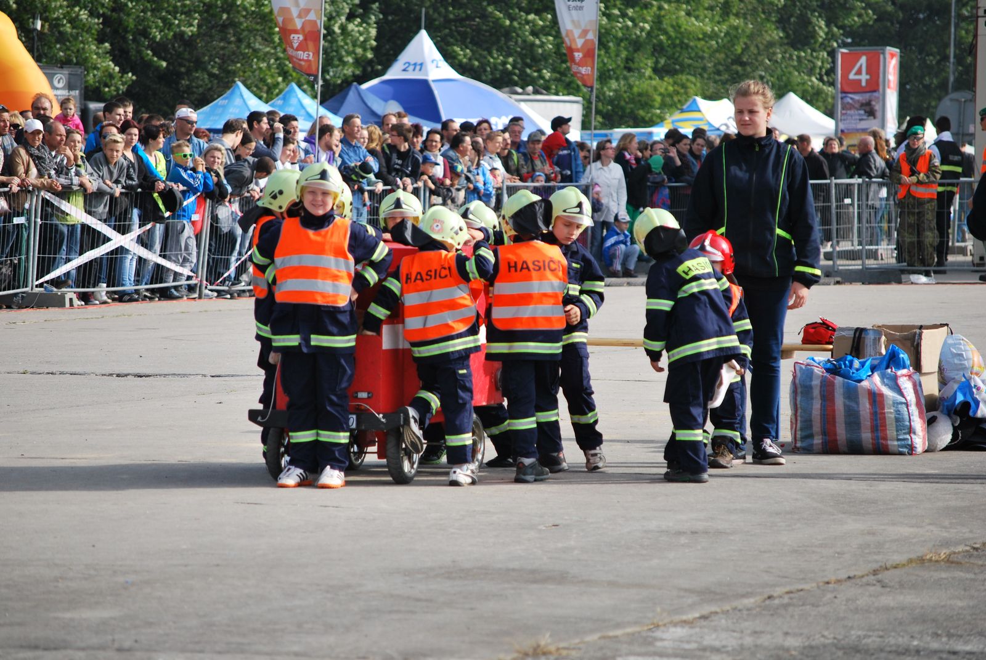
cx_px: 493
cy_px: 330
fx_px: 5553
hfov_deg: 10.1
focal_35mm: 202
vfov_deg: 6.8
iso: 200
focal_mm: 135
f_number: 5
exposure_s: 1/800
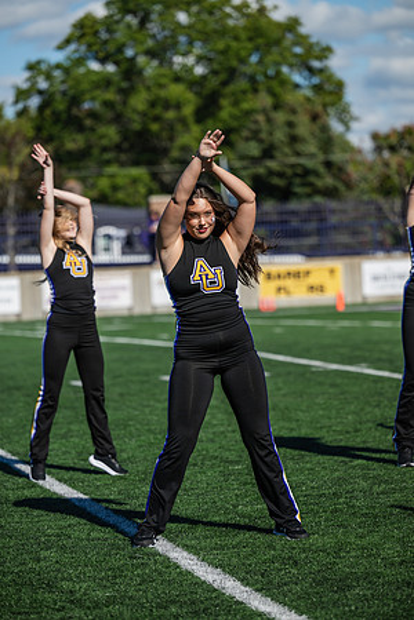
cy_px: 310
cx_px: 207
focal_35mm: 130
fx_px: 2242
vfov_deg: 15.8
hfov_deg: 10.5
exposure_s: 1/1600
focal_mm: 130
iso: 80
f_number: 3.2
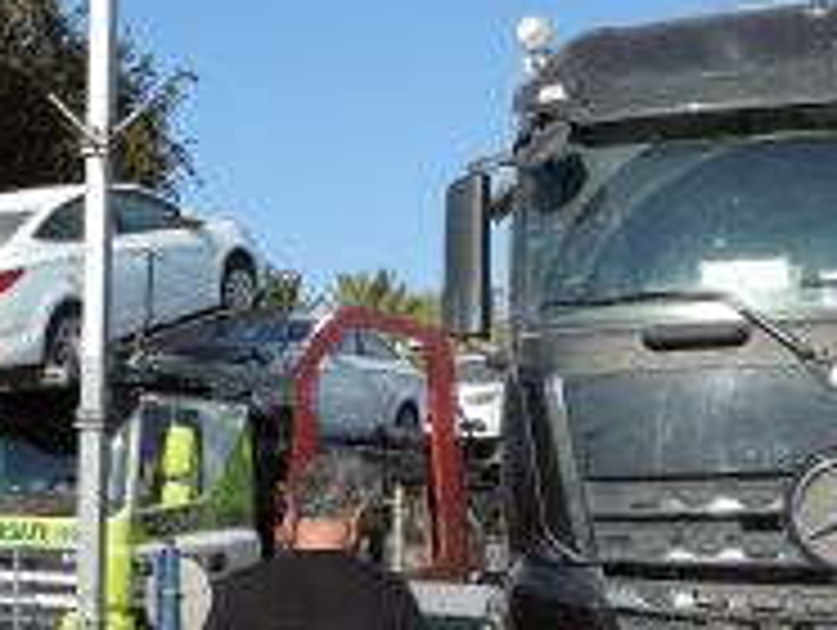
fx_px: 1453
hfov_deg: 32.1
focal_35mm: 60
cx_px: 380
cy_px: 335
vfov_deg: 24.5
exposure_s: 1/1000
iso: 80
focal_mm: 4.3
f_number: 3
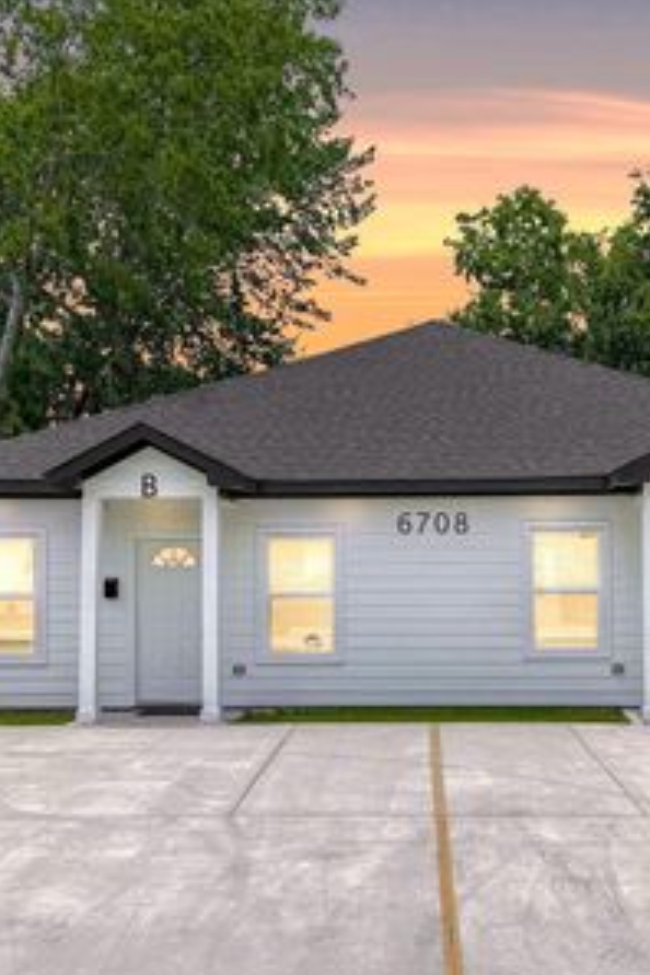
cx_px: 420
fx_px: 1137
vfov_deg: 46.3
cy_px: 560
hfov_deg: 31.7
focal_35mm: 42
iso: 80
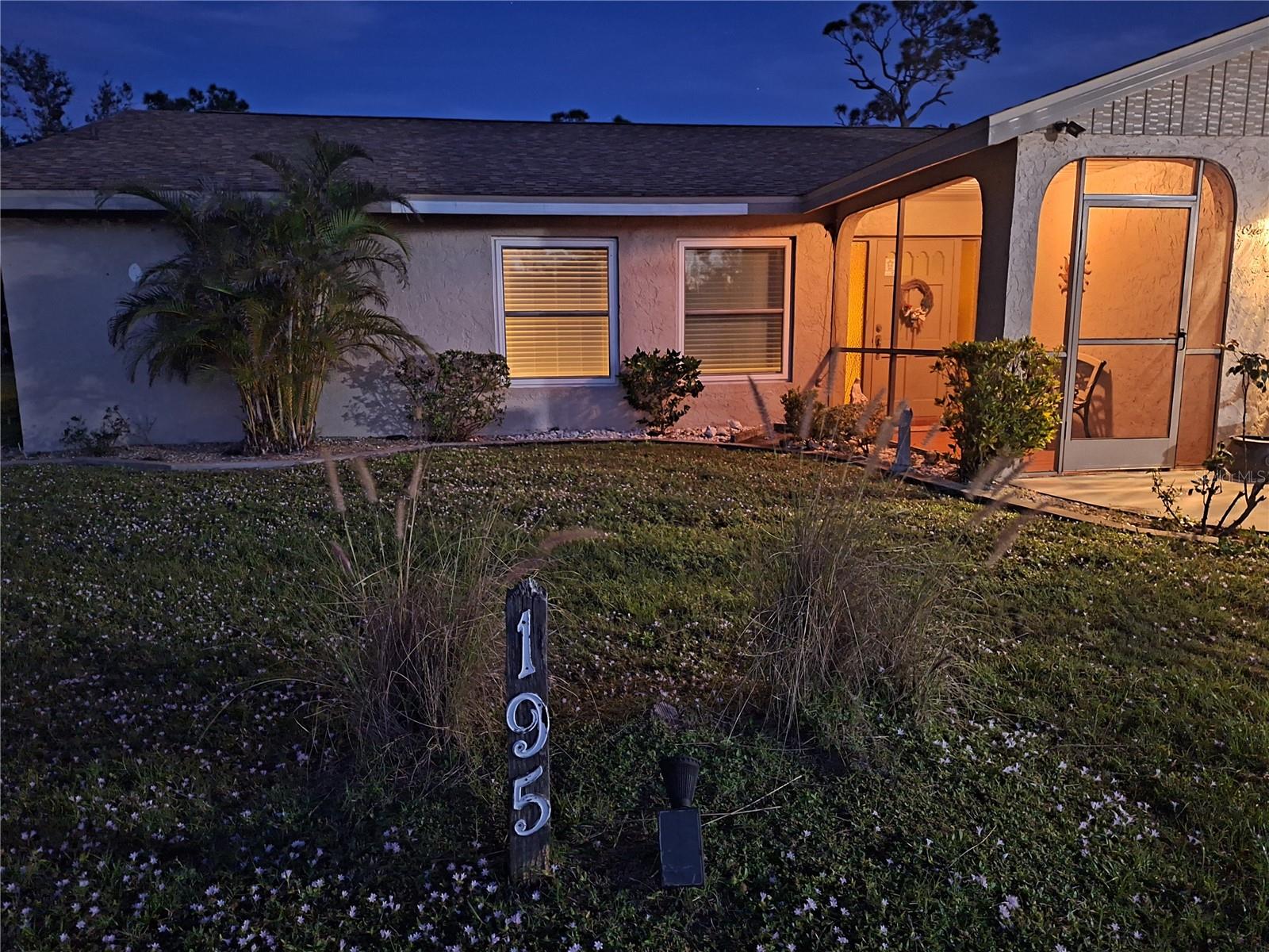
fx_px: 843
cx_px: 634
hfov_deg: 73.9
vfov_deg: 58.9
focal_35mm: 23
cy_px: 476
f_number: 1.8
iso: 1250
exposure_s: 1/10
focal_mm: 5.54
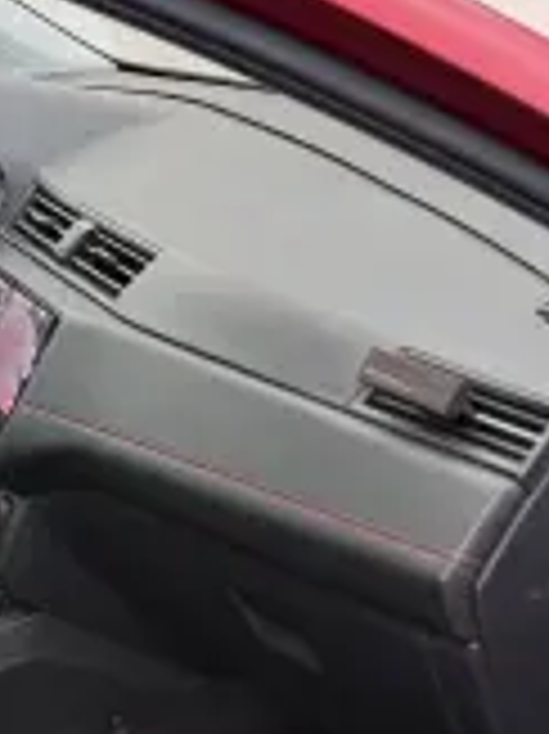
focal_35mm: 118
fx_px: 2499
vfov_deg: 16.6
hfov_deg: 12.4
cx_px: -32
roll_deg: +0.3
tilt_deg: -17.5
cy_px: 545
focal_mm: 6.76
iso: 50
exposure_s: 1/132
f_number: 1.78
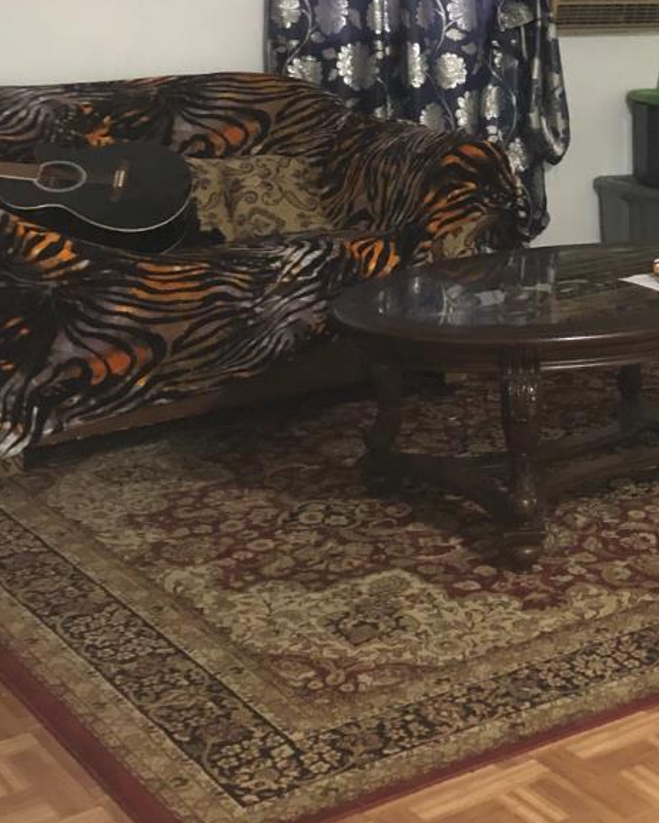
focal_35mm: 71
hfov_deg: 20.8
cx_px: 672
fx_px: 1730
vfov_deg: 26.2
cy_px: 138
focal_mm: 3.99
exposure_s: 1/5
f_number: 1.8
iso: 100
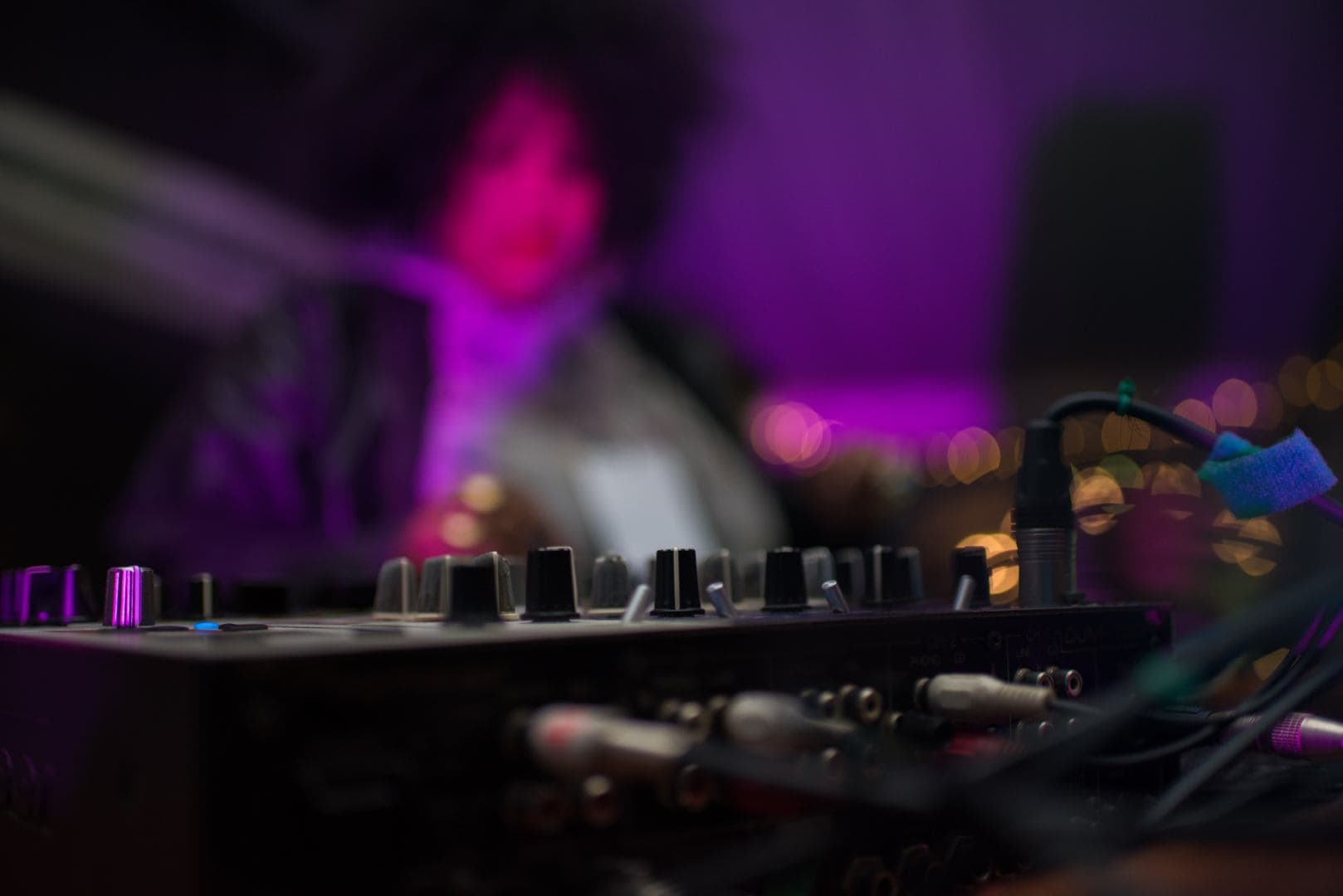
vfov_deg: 37.9
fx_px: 1306
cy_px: 448
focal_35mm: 35
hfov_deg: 54.4
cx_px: 672
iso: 1000
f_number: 1.8
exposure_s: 1/200
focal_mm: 35
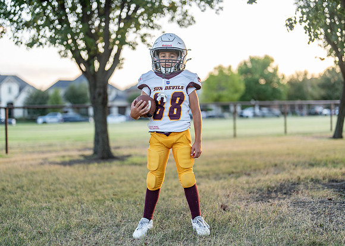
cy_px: 123
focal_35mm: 52
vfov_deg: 27.0
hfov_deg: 37.2
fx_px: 513
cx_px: 172
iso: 160
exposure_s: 1/500
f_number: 1.2
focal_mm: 50
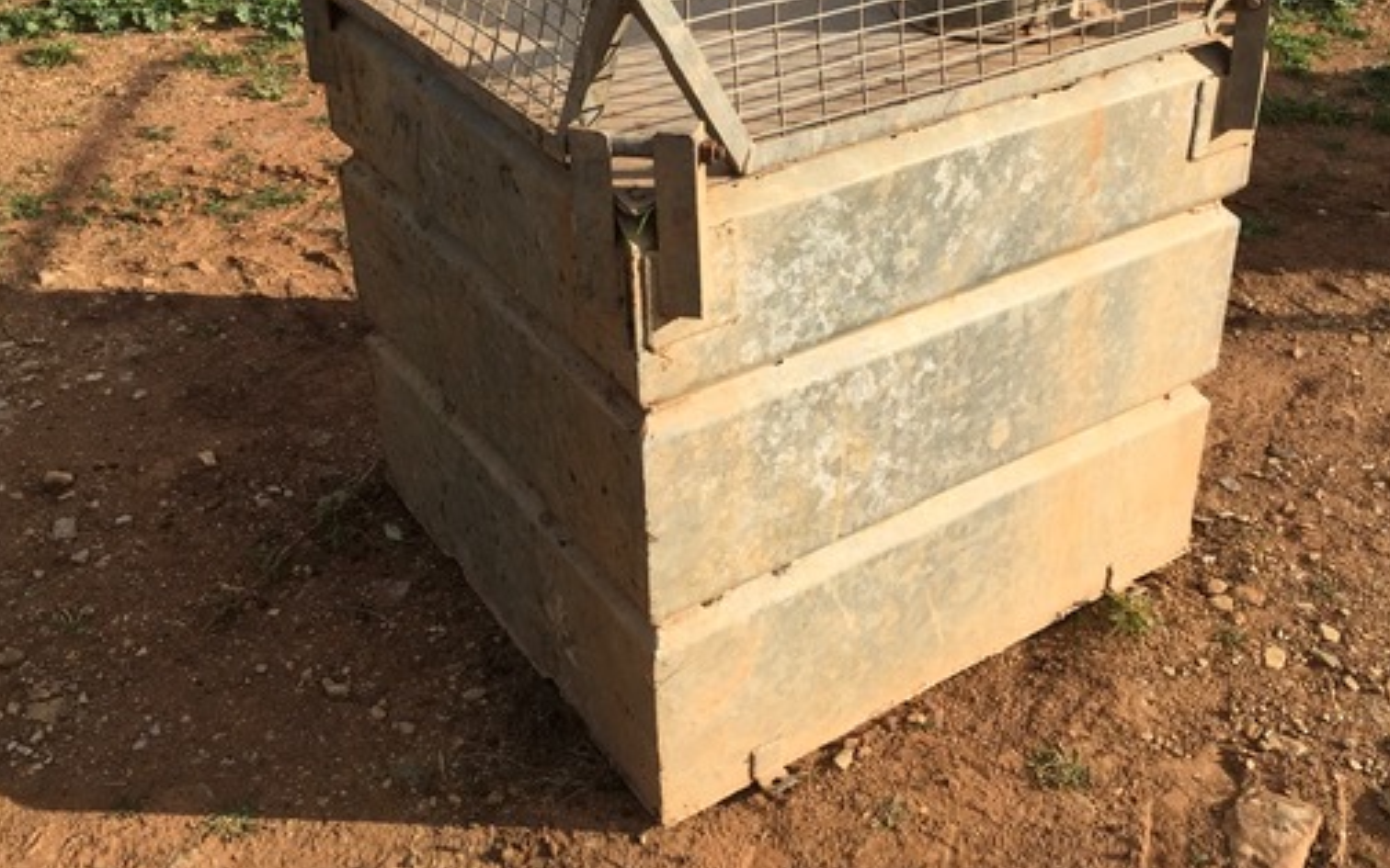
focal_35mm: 39
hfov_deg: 50.3
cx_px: 772
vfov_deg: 32.5
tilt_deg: -31.1
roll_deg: -0.3
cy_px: 281
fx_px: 1477
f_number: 2.2
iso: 25
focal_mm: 4.15
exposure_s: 1/1241
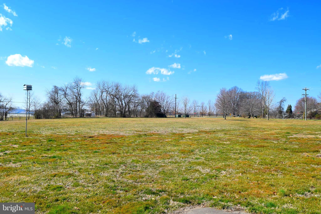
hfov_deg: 53.1
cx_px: 160
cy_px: 107
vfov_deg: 36.9
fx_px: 321
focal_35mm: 36
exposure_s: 1/400
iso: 200
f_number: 10
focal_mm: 24
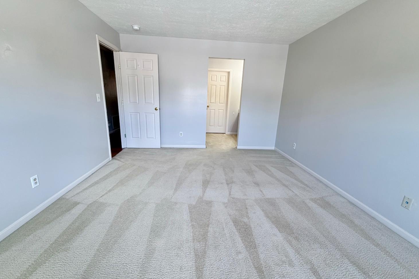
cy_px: 143
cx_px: 210
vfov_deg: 77.3
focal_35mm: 15
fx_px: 175
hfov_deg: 100.4
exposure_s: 1/120
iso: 160
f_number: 2.2
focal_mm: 2.22
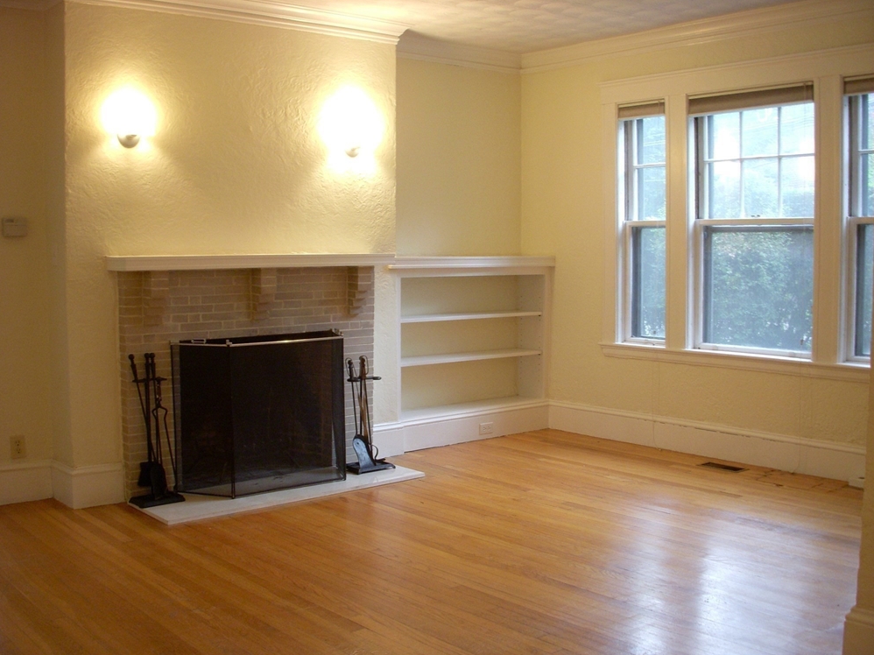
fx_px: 984
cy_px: 331
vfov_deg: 36.8
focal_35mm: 39
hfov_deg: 47.9
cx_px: 429
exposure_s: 1/13
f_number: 3.3
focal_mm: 6.3
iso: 200
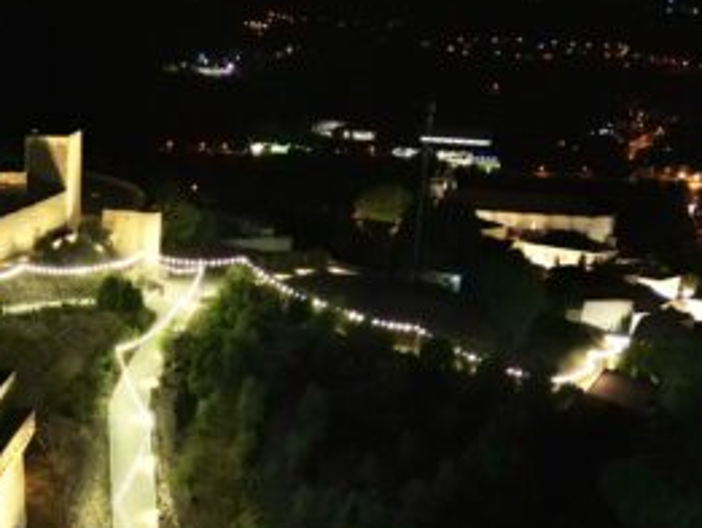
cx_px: 24
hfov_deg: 26.8
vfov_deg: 20.3
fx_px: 1400
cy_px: 591
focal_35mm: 69
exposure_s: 1/13
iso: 770
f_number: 1.7
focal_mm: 6.72
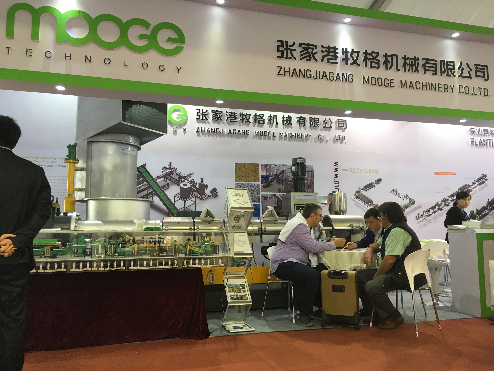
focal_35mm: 29
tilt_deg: +5.0
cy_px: 186
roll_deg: -0.2
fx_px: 414
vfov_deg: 48.2
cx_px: 247
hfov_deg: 61.7
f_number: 2.2
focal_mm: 4.15
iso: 50
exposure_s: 1/33
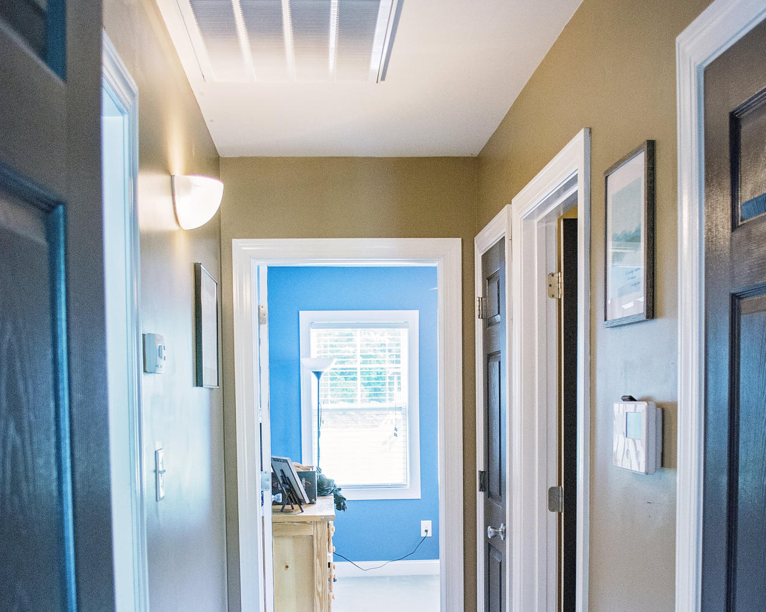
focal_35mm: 39
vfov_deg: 37.5
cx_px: 381
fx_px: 884
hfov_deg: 46.8
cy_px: 442
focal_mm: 18
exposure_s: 1/60
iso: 800
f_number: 4
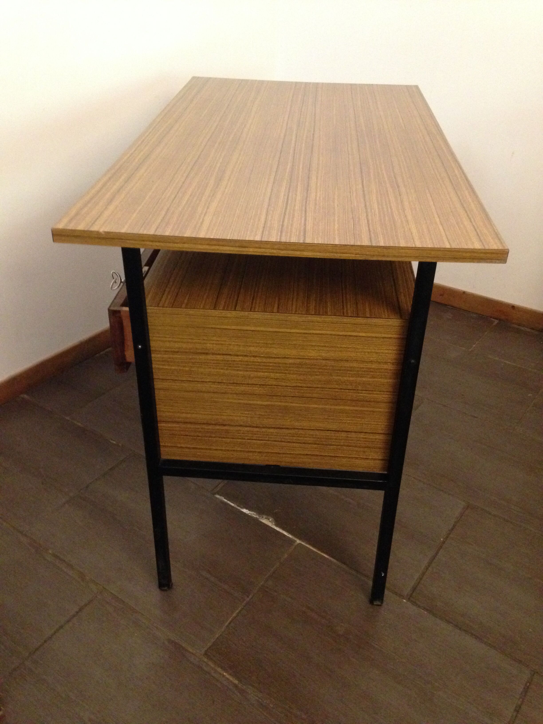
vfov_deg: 55.4
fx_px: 690
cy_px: 362
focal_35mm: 33
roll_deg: -0.9
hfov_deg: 42.9
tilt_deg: -32.7
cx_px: 272
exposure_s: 1/17
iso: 500
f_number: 2.4
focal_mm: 4.12
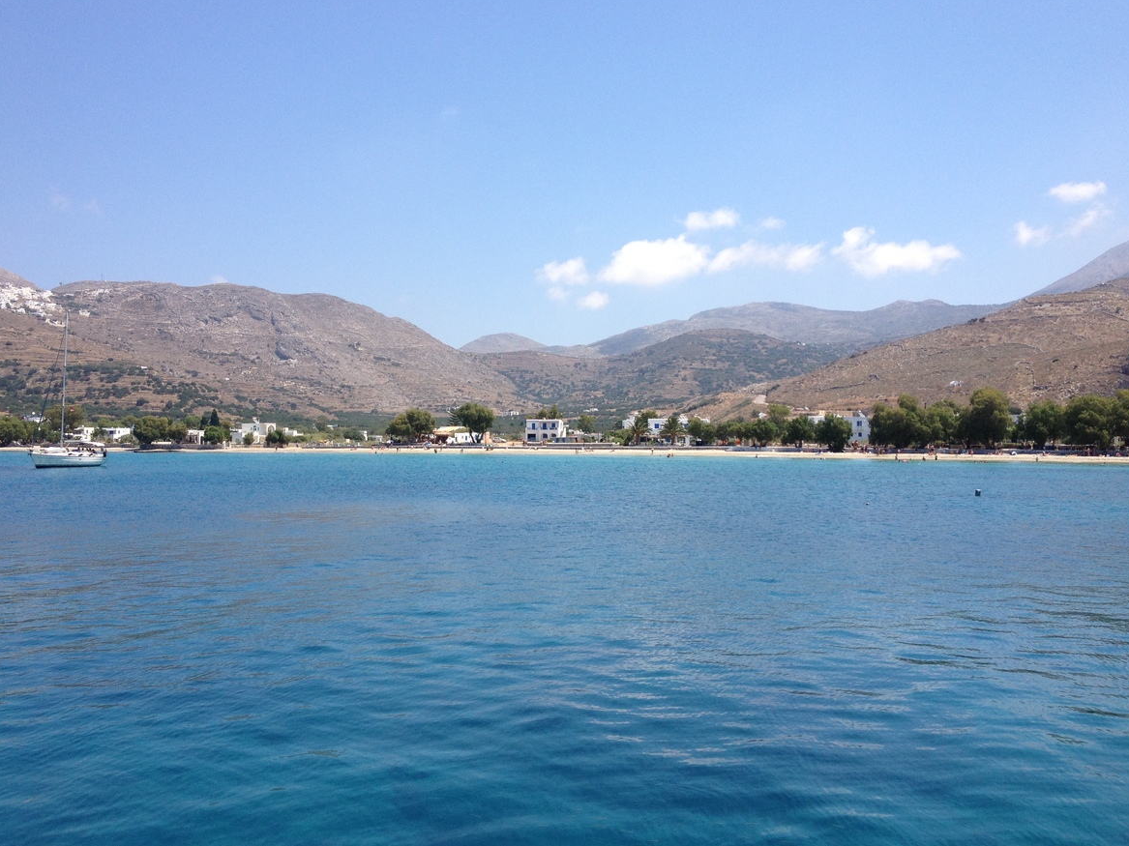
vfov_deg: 39.6
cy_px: 414
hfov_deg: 51.4
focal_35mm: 36
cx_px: 562
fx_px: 1174
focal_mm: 4.28
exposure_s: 1/1672
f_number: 2.4
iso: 50
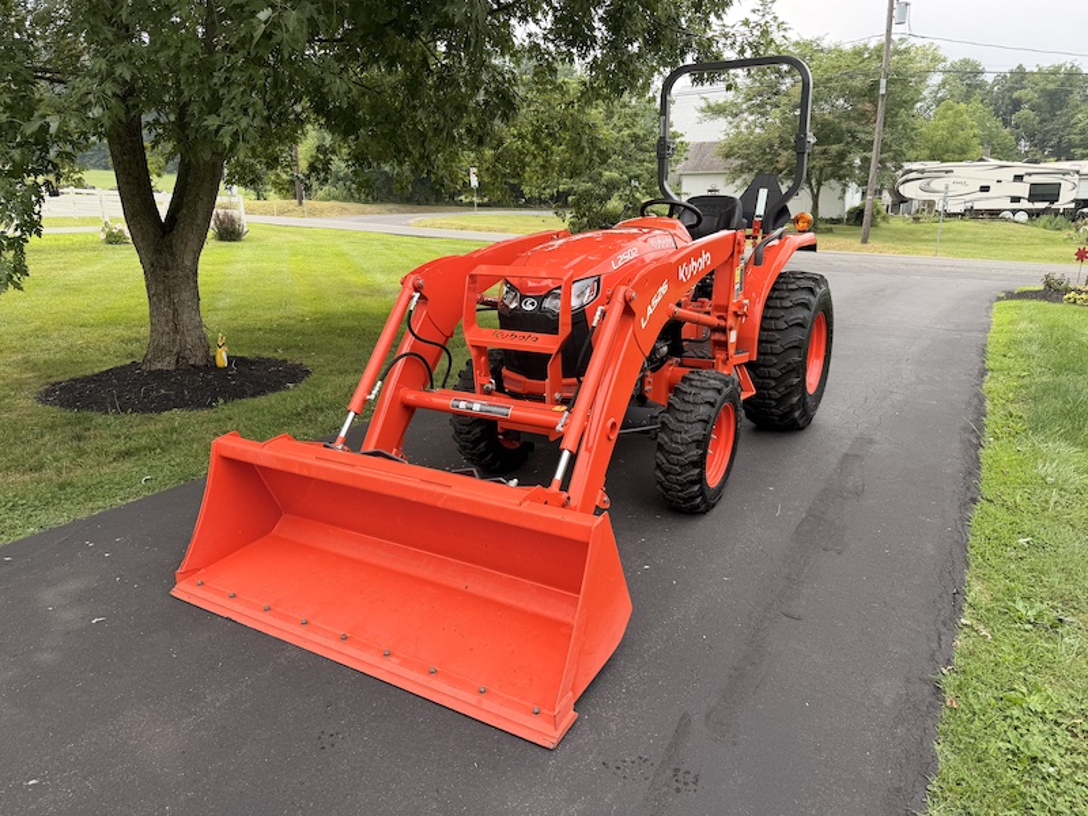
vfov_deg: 56.8
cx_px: 544
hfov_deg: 71.6
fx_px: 754
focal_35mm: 24
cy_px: 408
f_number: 1.78
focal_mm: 6.76
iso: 80
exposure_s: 1/920
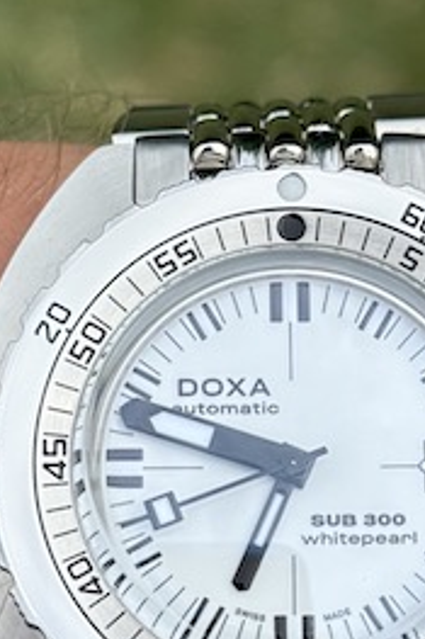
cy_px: 374
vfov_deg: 13.5
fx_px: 2695
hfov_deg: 9.0
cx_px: 289
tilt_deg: -60.5
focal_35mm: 152
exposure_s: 1/4098
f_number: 1.78
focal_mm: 6.76
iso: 64
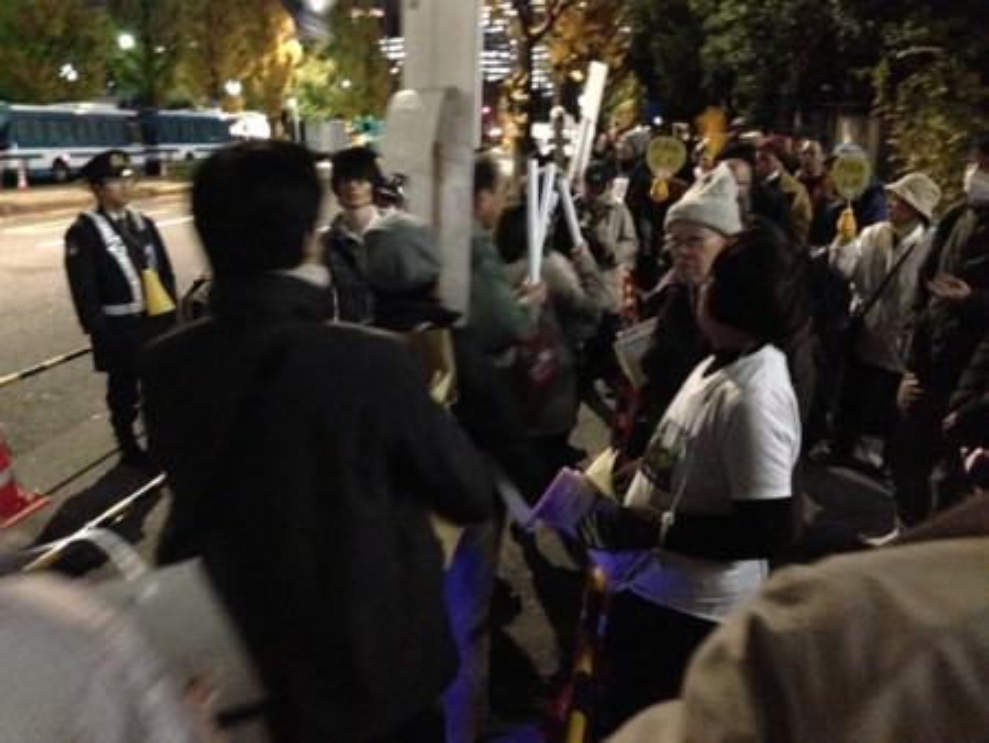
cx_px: 494
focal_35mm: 33
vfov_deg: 43.0
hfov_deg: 55.3
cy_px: 372
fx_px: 943
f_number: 2.4
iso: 1600
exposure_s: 1/15
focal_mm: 4.13
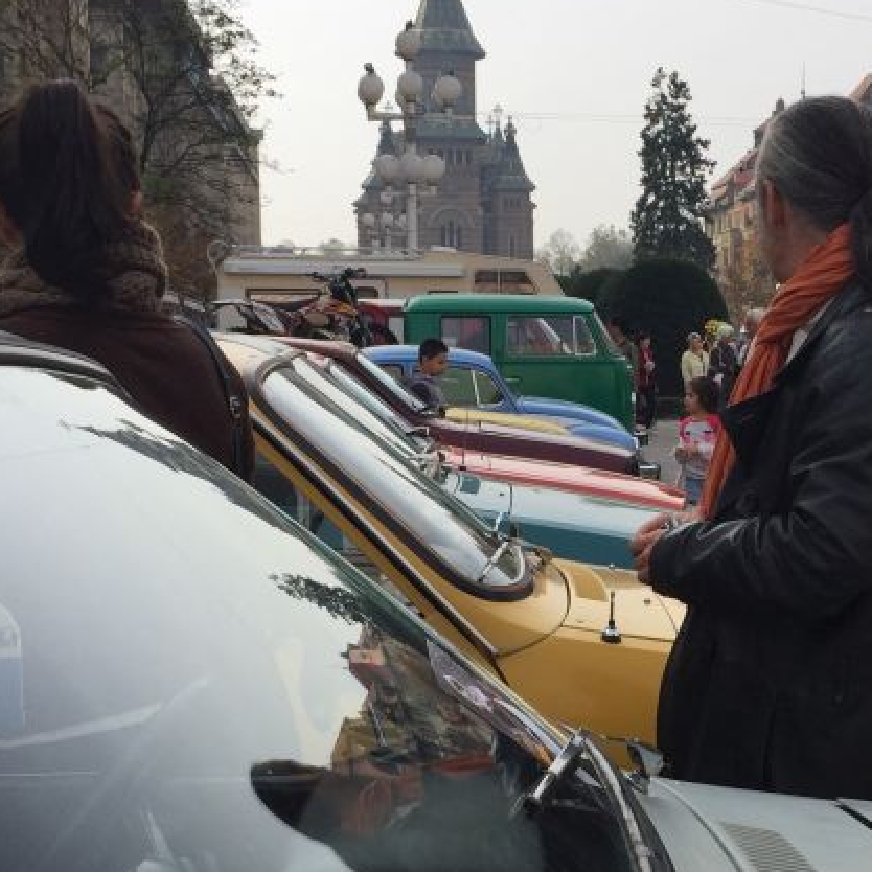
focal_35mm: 63
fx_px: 1795
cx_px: 625
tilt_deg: -8.2
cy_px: 646
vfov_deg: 27.0
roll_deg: +0.9
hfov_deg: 27.0
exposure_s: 1/2083
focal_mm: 4.15
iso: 32
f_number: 2.2
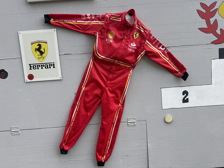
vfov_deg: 56.8
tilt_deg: -11.2
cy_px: 84
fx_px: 155
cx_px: 112
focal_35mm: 24
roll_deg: +1.3
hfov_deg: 71.6
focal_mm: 6.76
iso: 160
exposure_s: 1/121
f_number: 1.78
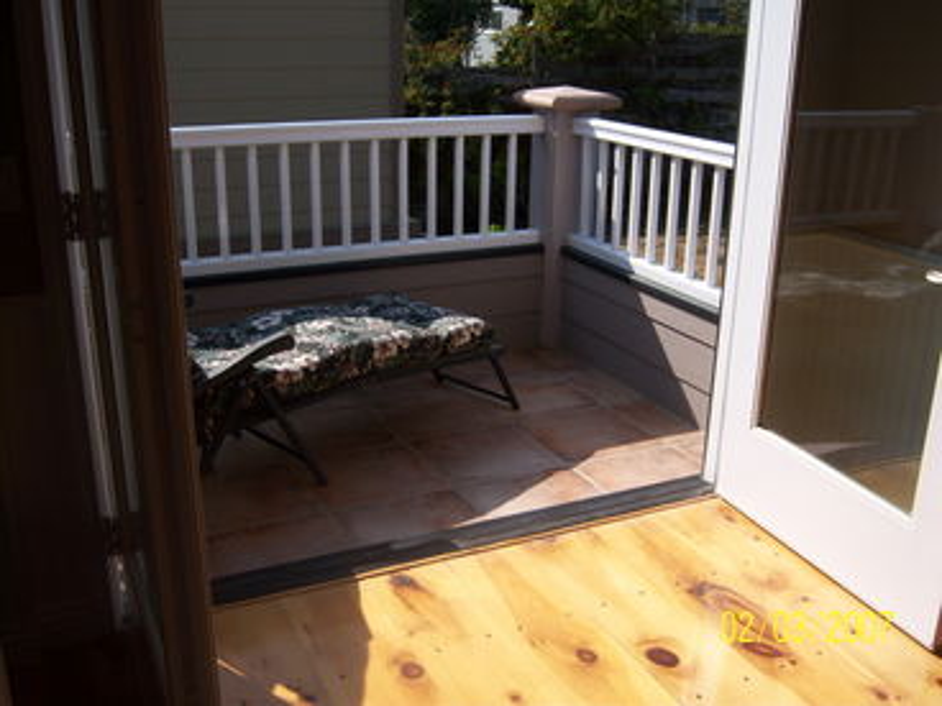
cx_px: 471
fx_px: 980
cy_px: 353
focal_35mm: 36
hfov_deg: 51.4
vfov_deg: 39.7
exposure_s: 1/500
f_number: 4.8
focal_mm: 7.5
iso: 80
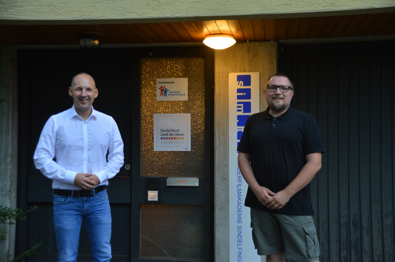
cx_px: 198
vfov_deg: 28.0
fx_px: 526
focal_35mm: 48
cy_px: 131
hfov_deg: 41.1
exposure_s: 1/60
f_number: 4
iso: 400
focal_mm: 32
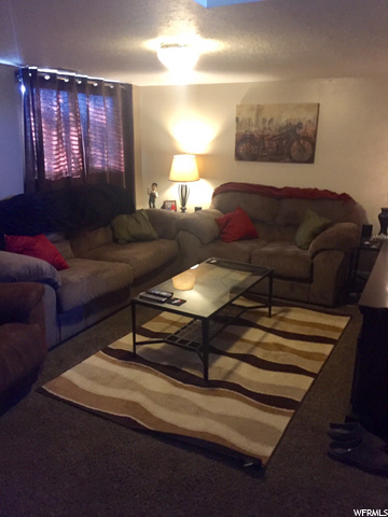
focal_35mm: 29
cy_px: 258
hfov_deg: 48.2
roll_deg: -1.3
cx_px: 194
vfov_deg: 61.7
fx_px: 433
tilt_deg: -15.7
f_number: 2.2
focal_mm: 4.15
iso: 320
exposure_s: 1/15
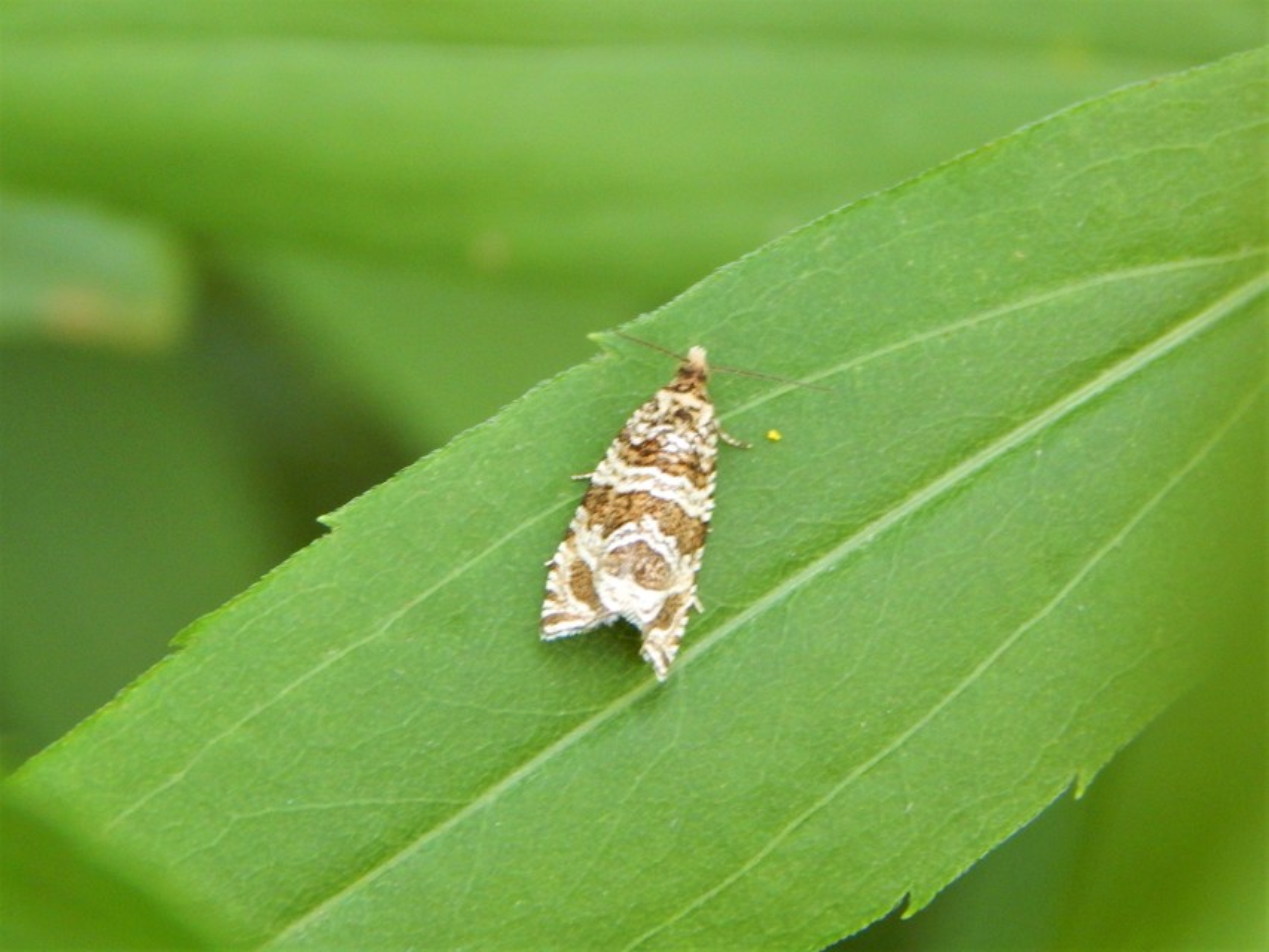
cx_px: 634
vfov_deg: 7.2
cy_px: 476
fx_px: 7590
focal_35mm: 207
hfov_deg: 9.6
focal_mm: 37.1
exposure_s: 1/15
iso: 400
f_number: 5.4
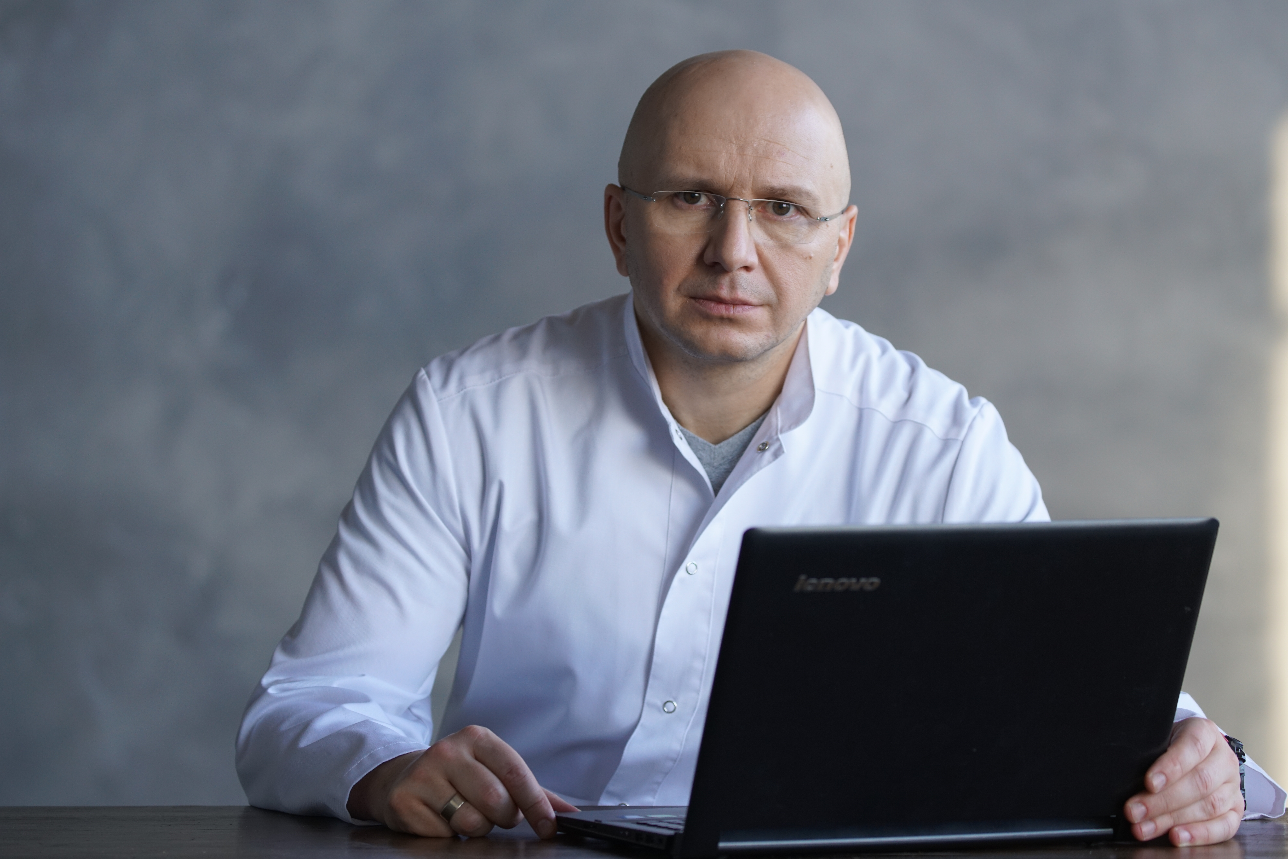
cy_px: 430
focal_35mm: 164
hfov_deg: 12.5
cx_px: 644
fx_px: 5868
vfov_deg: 8.4
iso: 800
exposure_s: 1/160
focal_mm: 164
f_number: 4.5
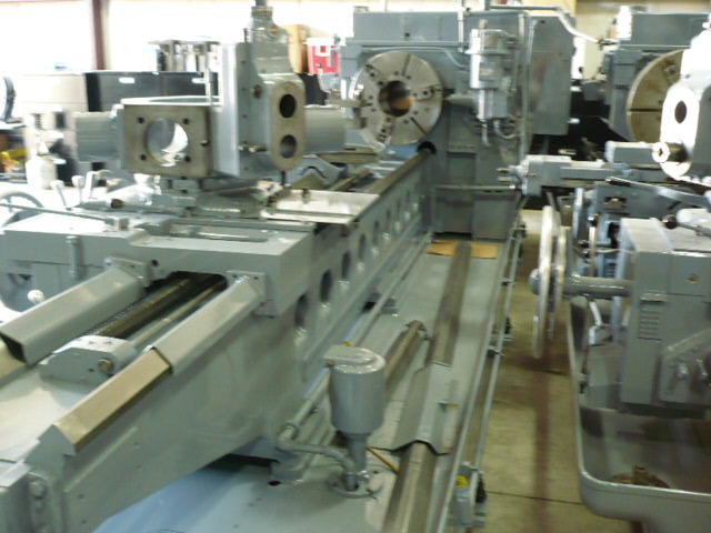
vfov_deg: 40.7
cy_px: 266
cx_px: 356
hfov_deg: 52.6
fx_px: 719
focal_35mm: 35
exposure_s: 1/13
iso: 200
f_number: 2.8
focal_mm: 5.8
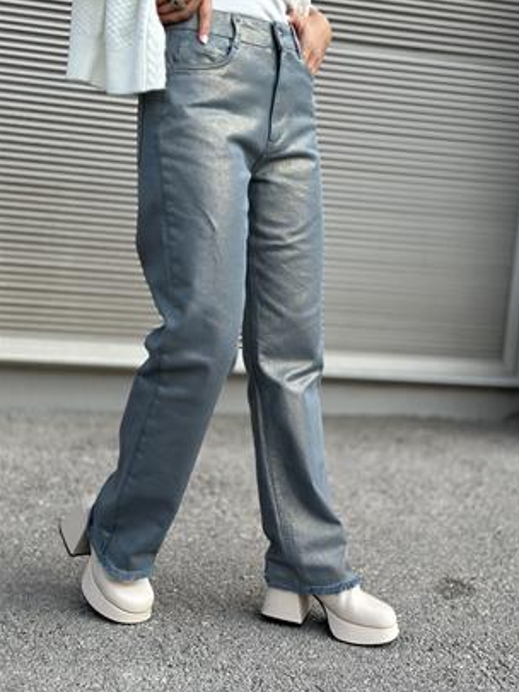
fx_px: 979
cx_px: 261
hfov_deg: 29.7
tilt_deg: -8.4
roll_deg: -4.5
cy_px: 346
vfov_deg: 38.9
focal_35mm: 49
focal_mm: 6.86
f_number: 1.78
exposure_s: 1/1721
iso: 80
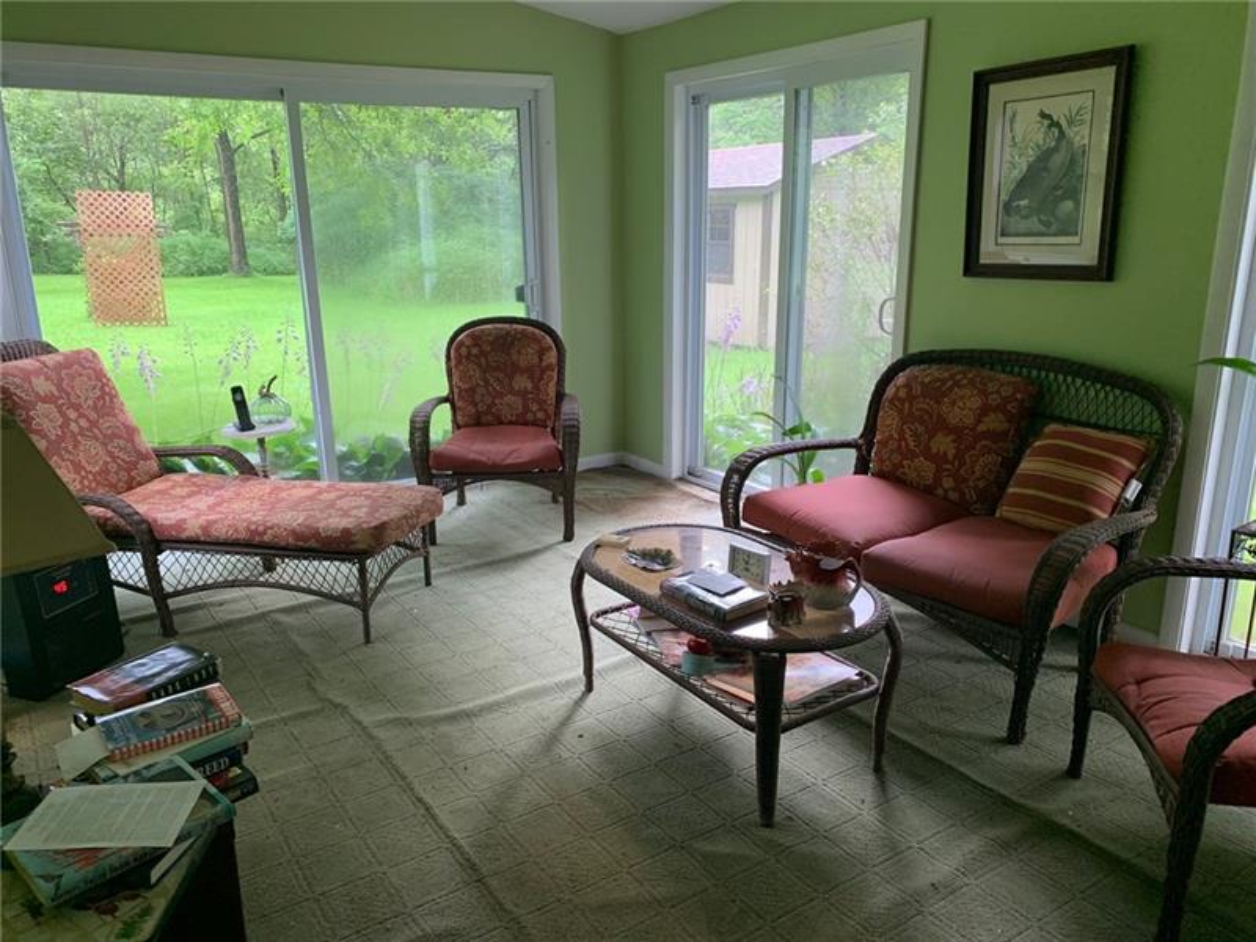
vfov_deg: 53.1
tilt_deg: -16.4
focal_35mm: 26
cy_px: 471
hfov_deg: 67.3
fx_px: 943
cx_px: 628
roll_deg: +0.9
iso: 100
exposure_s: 1/86
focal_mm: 4.25
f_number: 1.8
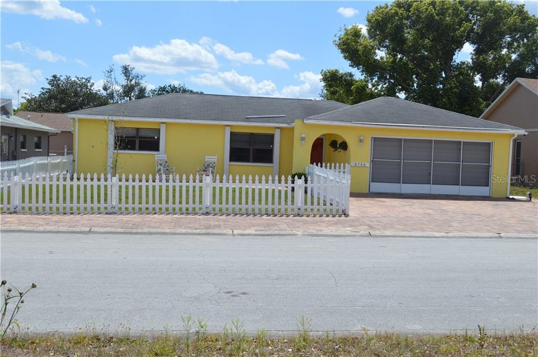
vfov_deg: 30.8
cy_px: 178
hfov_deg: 45.0
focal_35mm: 44
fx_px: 649
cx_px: 269
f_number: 9
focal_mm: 29
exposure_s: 1/320
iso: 100
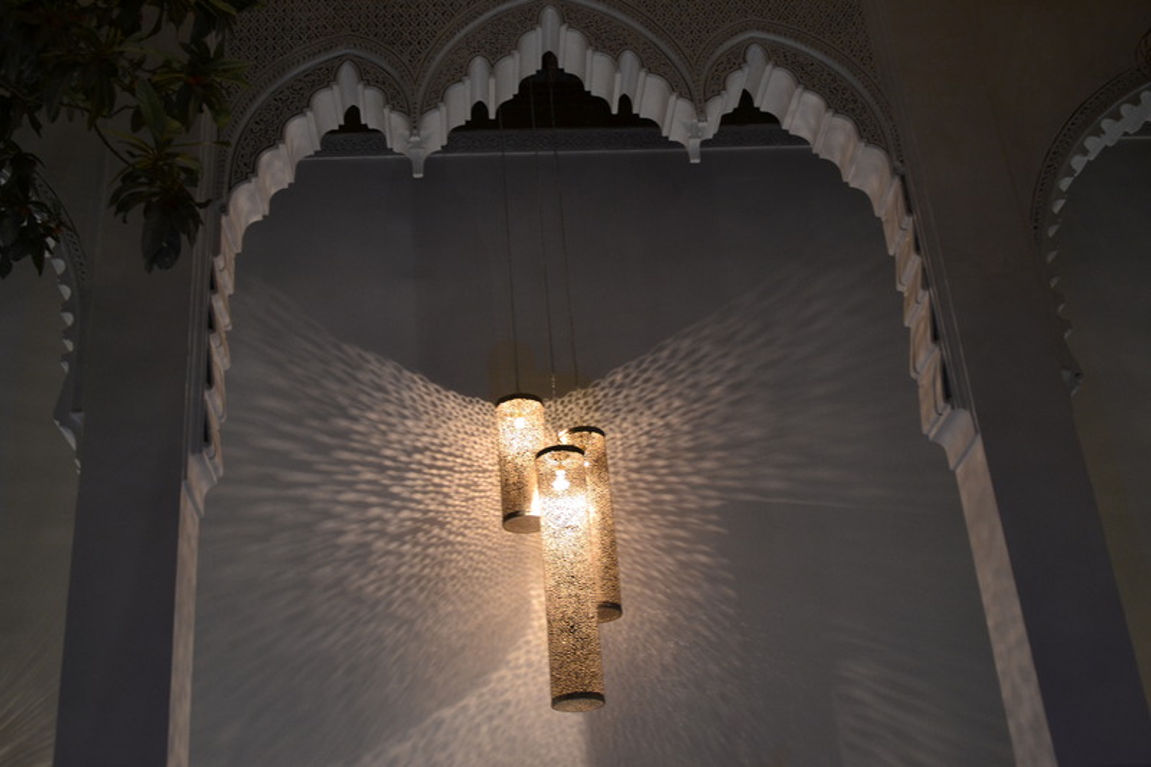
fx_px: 1342
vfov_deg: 31.9
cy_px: 384
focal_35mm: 42
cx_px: 576
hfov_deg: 46.4
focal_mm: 28
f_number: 4
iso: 800
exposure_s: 1/6
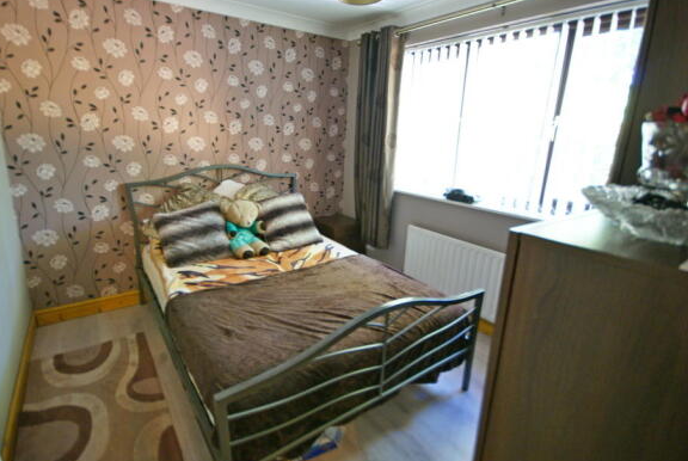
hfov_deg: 92.9
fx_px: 325
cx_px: 314
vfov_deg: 70.5
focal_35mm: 17
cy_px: 214
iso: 400
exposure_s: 1/5
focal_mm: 10
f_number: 4
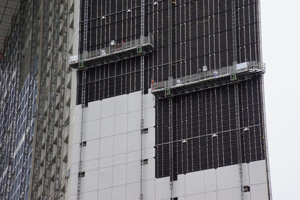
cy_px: 100
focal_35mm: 105
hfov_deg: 19.5
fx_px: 875
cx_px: 150
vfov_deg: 13.0
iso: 100
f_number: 9
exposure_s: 1/160
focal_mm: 70
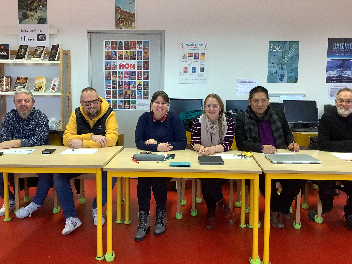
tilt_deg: -5.4
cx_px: 178
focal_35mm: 35
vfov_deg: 40.6
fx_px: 356
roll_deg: +0.2
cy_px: 115
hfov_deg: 52.6
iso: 125
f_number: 2.4
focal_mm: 3.3
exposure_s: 1/50
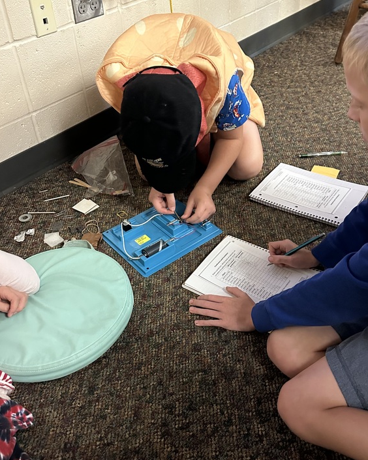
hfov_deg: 43.3
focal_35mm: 34
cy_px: 218
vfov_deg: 52.8
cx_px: 176
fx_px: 463
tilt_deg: -37.7
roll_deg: +5.3
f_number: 1.78
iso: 800
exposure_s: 1/42
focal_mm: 6.86
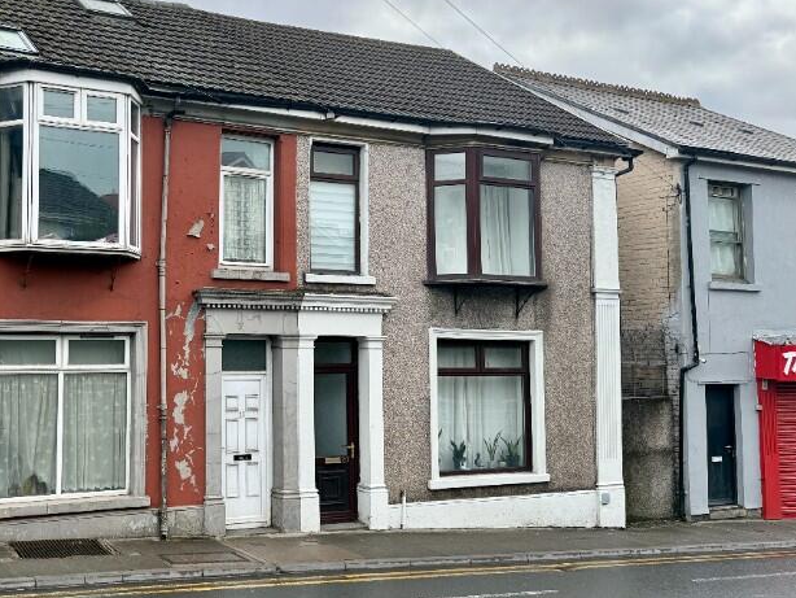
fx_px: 920
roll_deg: +0.1
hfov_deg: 44.9
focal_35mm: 40
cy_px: 279
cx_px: 183
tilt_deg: +4.1
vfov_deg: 36.0
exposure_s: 1/1410
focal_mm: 6.76
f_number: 1.78
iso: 100
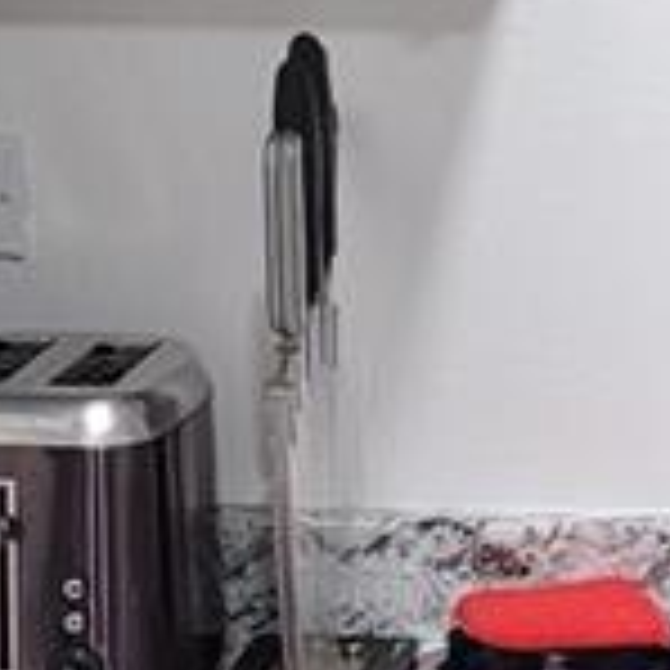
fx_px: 4051
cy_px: 868
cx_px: 1052
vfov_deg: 9.3
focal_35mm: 185
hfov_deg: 9.2
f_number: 1.8
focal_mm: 5.4
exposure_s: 1/60
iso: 250
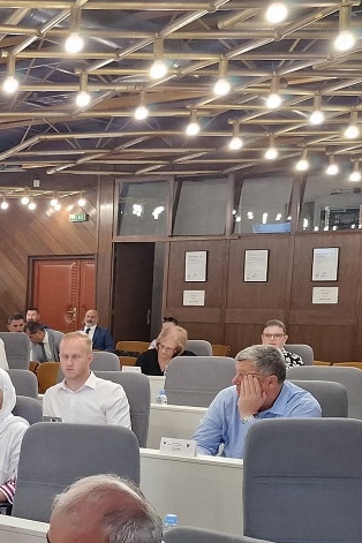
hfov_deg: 18.3
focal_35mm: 66
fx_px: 995
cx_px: -178
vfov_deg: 29.9
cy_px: 424
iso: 320
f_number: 1.8
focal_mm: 6.4
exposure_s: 1/100
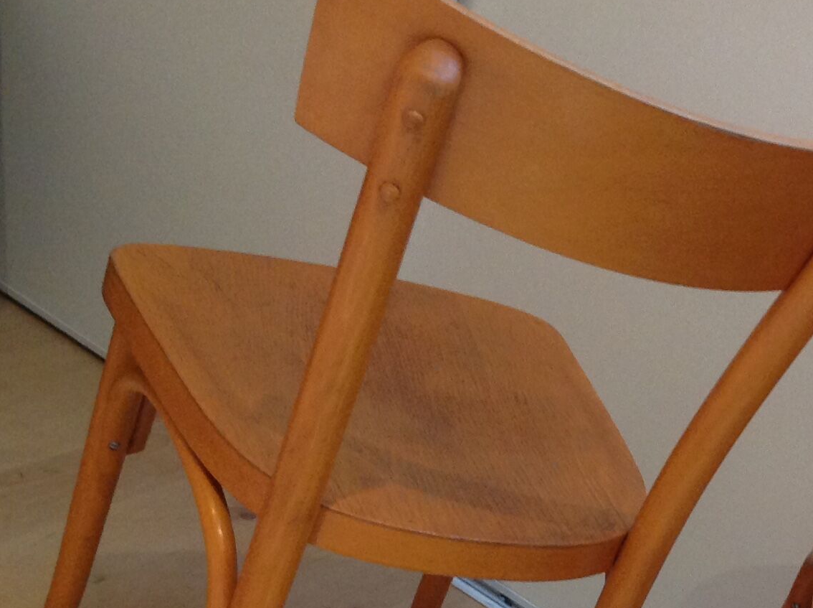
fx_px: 1876
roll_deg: -26.0
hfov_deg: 23.7
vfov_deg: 17.8
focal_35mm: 80
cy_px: 663
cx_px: 744
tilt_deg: -28.5
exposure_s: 1/15
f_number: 2.4
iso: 200
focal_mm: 4.28
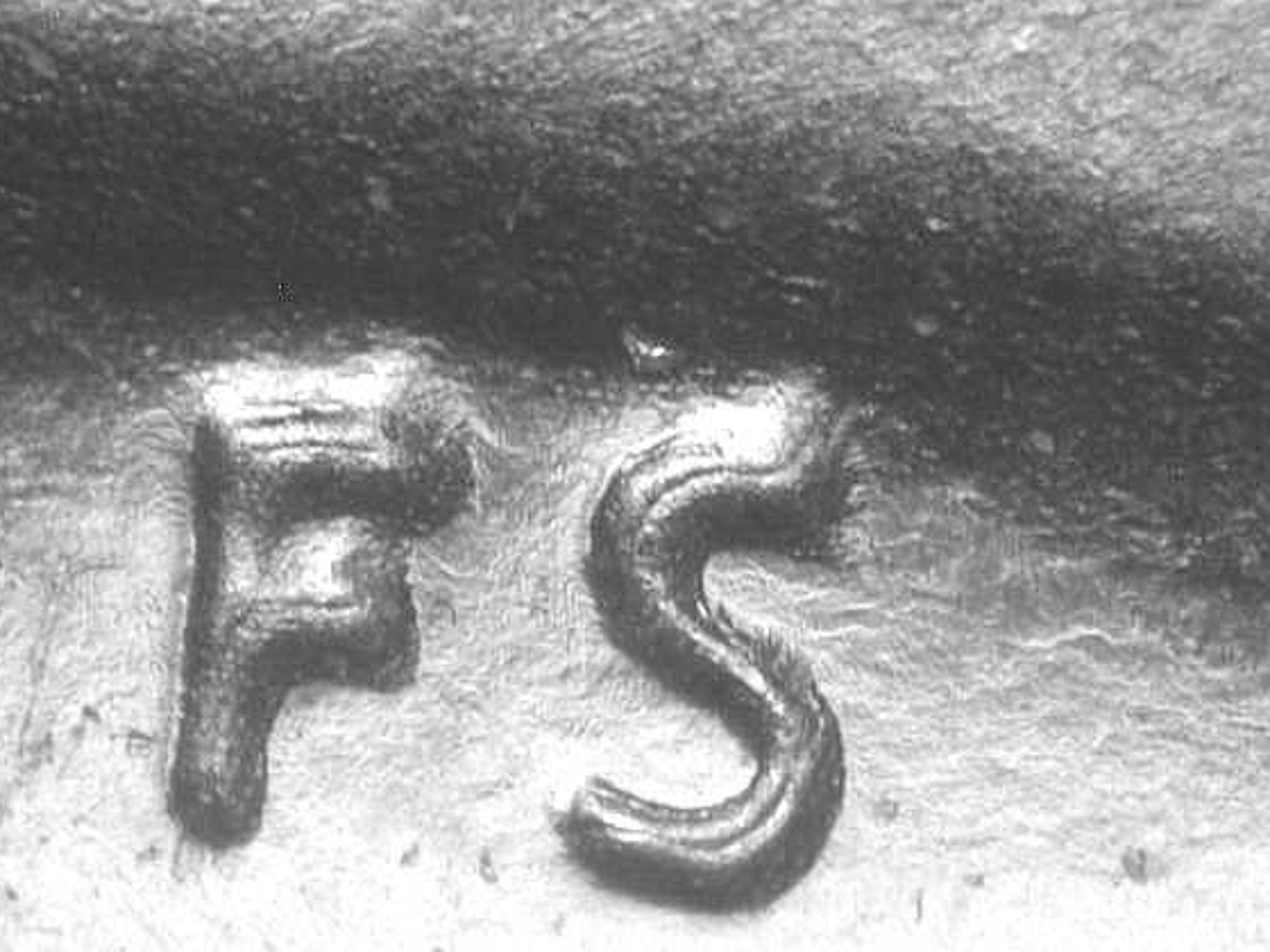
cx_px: 621
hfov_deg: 11.2
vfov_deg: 8.4
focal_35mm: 176
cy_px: 483
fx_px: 6457
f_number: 5.1
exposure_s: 1/3.8
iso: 172
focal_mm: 32
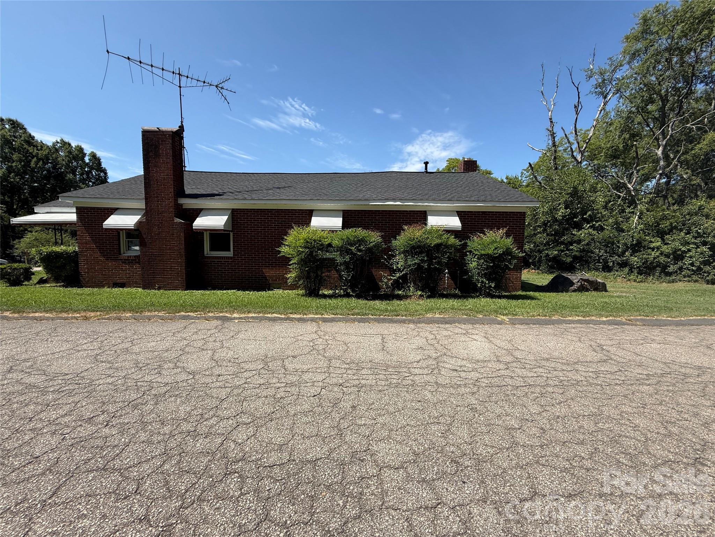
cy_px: 268
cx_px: 358
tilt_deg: -4.3
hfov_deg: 102.1
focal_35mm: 14
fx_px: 289
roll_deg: -1.2
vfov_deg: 85.7
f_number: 2.2
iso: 50
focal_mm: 2.22
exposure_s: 1/1368
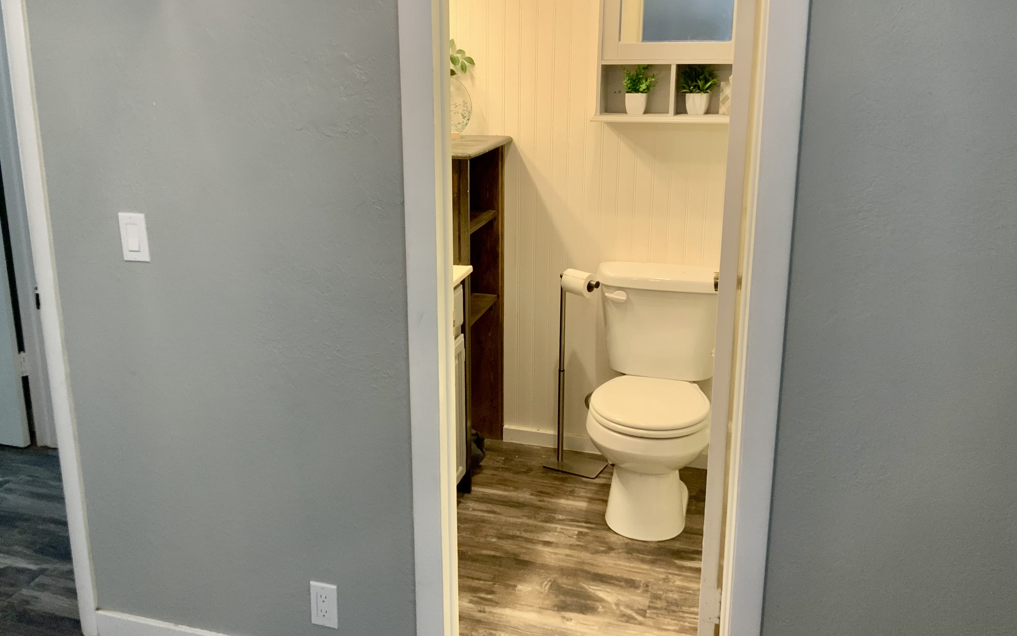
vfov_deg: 36.2
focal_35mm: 35
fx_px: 970
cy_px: 283
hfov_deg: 55.2
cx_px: 447
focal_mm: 3
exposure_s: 1/60
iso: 100
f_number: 1.8
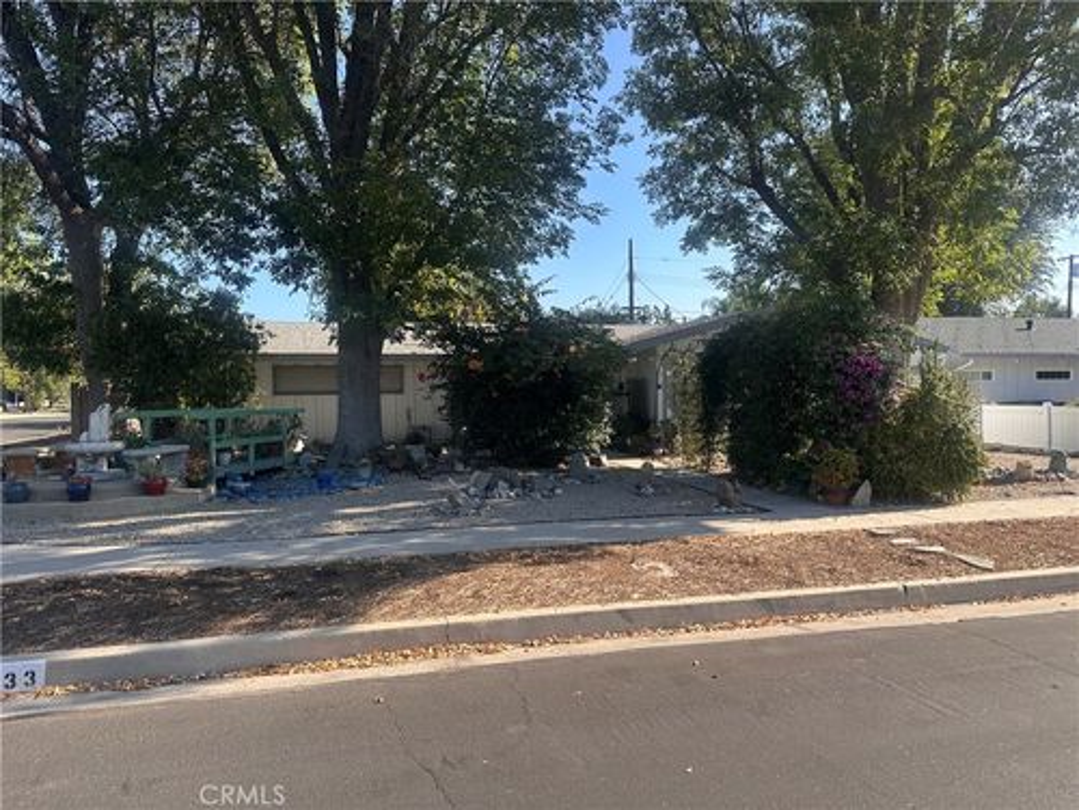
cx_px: 540
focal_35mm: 24
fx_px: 748
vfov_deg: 56.8
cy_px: 405
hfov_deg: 71.6
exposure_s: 1/1541
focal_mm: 6.86
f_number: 1.78
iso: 80
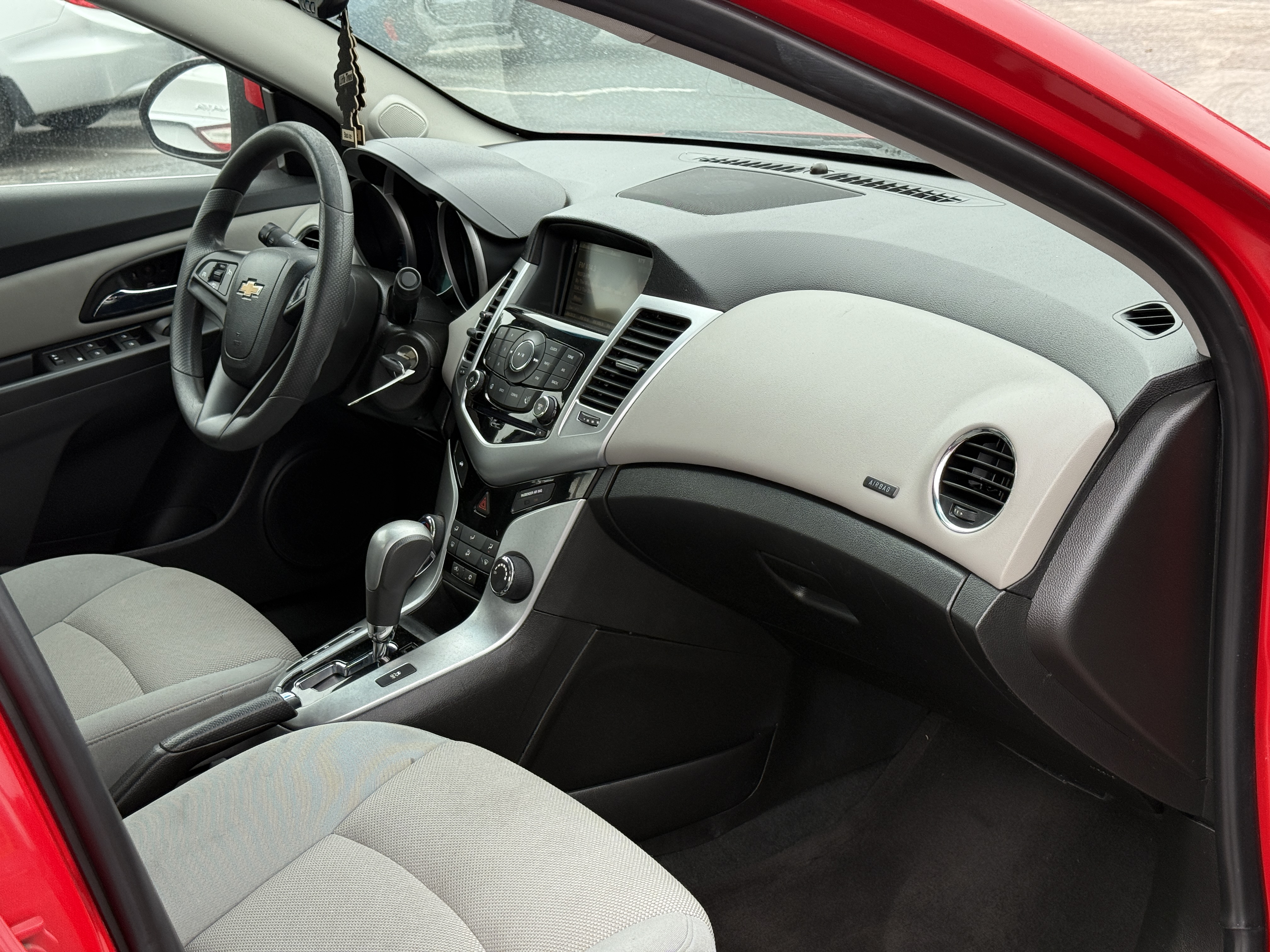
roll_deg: +3.0
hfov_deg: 39.7
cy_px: 476
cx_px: 635
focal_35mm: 48
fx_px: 1761
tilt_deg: -17.5
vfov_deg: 30.3
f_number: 1.78
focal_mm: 6.76
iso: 64
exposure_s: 1/885
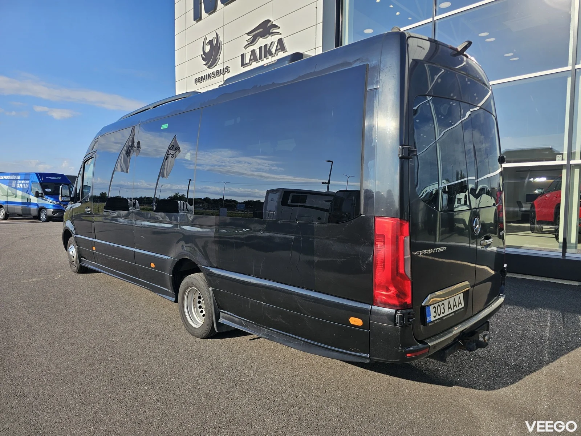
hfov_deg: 73.9
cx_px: 290
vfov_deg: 58.9
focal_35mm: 23
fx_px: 386
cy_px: 218
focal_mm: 6.3
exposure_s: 1/682
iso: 10
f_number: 1.7
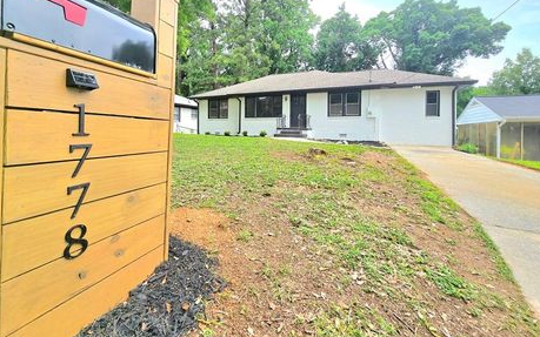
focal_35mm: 15
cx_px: 254
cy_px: 137
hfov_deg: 101.3
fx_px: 221
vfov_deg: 74.1
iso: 50
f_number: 2.2
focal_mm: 2.2
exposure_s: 1/1250
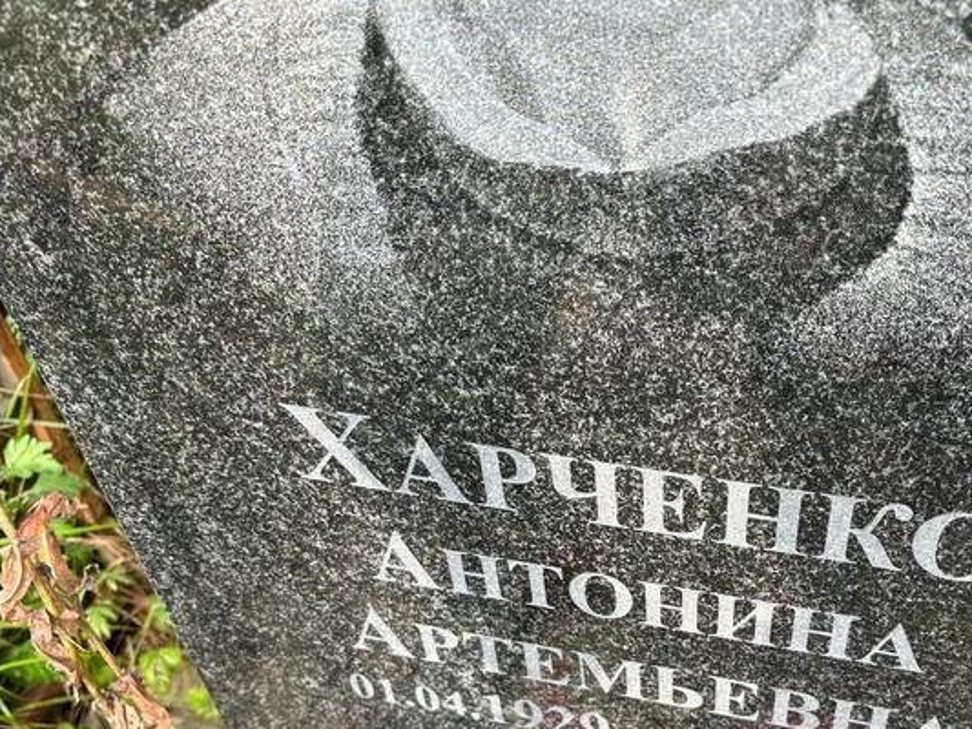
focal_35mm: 39
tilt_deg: -48.2
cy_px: 532
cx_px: 626
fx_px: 1095
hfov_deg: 47.3
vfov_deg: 36.1
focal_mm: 5.96
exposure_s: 1/270
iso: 50
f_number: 1.6
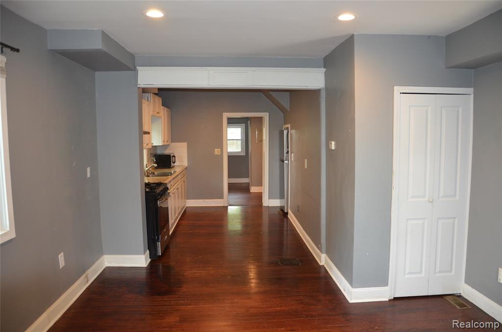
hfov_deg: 67.5
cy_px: 166
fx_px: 376
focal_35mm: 27
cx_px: 251
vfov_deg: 47.7
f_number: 3.5
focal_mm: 18
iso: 900
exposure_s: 1/60
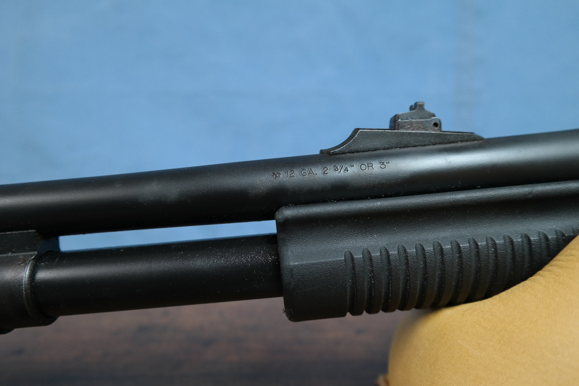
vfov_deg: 47.9
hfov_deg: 67.4
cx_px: 290
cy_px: 193
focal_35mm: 27
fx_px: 434
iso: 400
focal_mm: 18
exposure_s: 1/40
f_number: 3.5
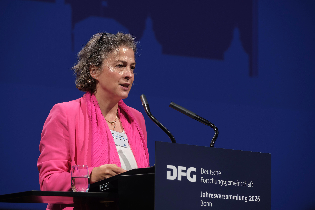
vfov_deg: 6.7
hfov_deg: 10.0
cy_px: 104
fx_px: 1794
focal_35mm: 205
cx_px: 150
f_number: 4.5
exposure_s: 1/50
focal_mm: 129.2
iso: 800
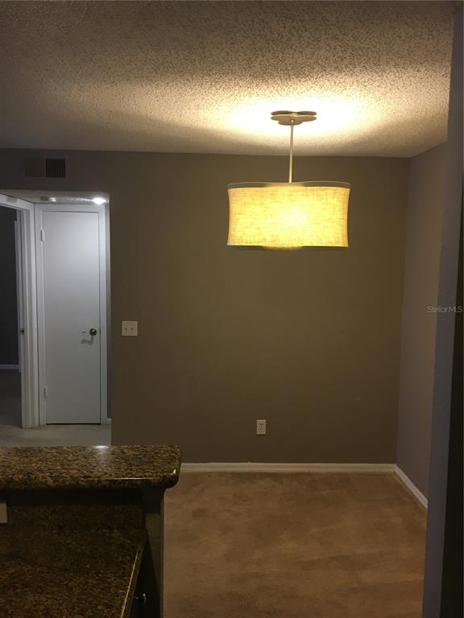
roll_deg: -1.6
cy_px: 309
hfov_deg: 48.2
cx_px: 232
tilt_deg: -5.9
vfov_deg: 61.7
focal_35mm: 29
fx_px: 518
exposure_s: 1/30
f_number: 2.2
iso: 50
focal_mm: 4.15
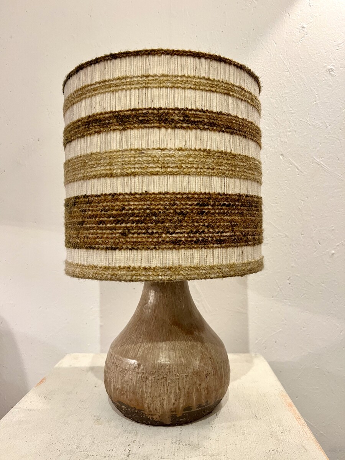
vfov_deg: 67.3
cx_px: 172
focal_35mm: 26
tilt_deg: -0.6
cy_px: 230
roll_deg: +1.3
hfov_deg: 53.1
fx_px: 346
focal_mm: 5.7
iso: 125
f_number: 1.5
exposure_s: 1/50
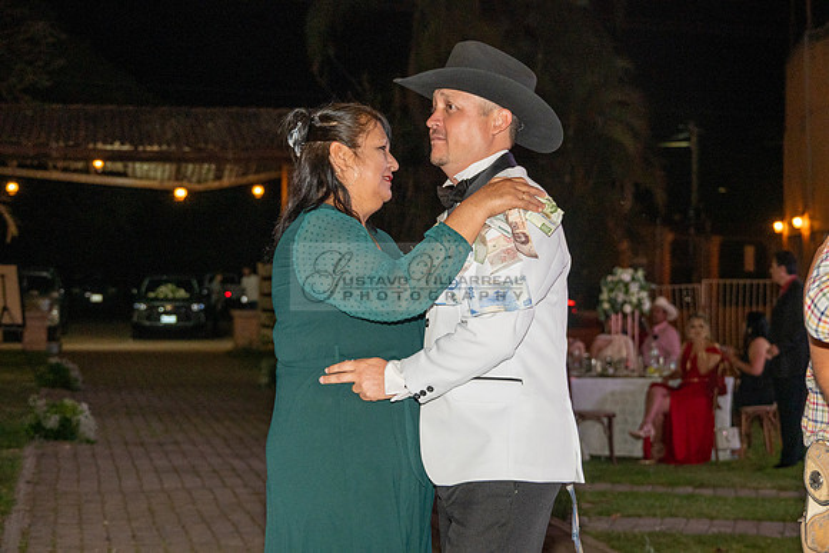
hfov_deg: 30.5
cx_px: 414
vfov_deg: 20.6
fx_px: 1520
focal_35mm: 66
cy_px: 276
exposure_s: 1/200
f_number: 6
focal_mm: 66
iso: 2000
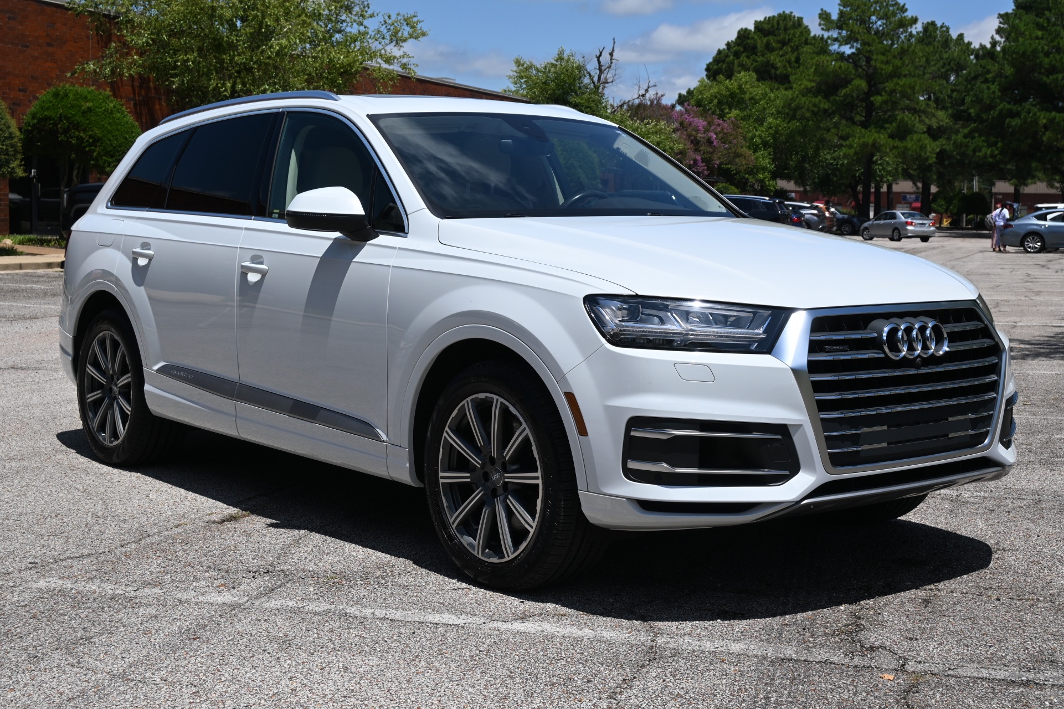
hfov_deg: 40.0
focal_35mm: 50
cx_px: 532
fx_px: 1463
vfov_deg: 27.2
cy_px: 354
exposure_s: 1/500
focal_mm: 33
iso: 100
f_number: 8
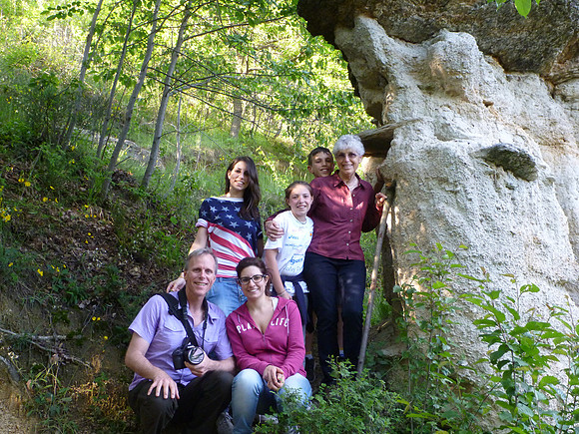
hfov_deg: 42.9
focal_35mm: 44
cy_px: 217
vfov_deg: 32.9
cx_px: 290
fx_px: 736
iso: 400
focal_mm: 7.8
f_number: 4.3
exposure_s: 1/60
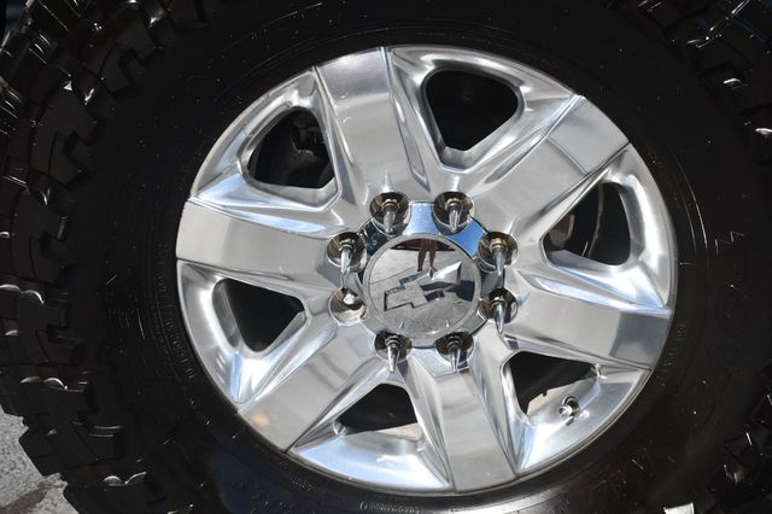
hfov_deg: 31.9
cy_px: 257
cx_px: 386
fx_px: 1350
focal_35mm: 63
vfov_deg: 21.5
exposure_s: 1/250
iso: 100
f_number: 8
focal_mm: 42
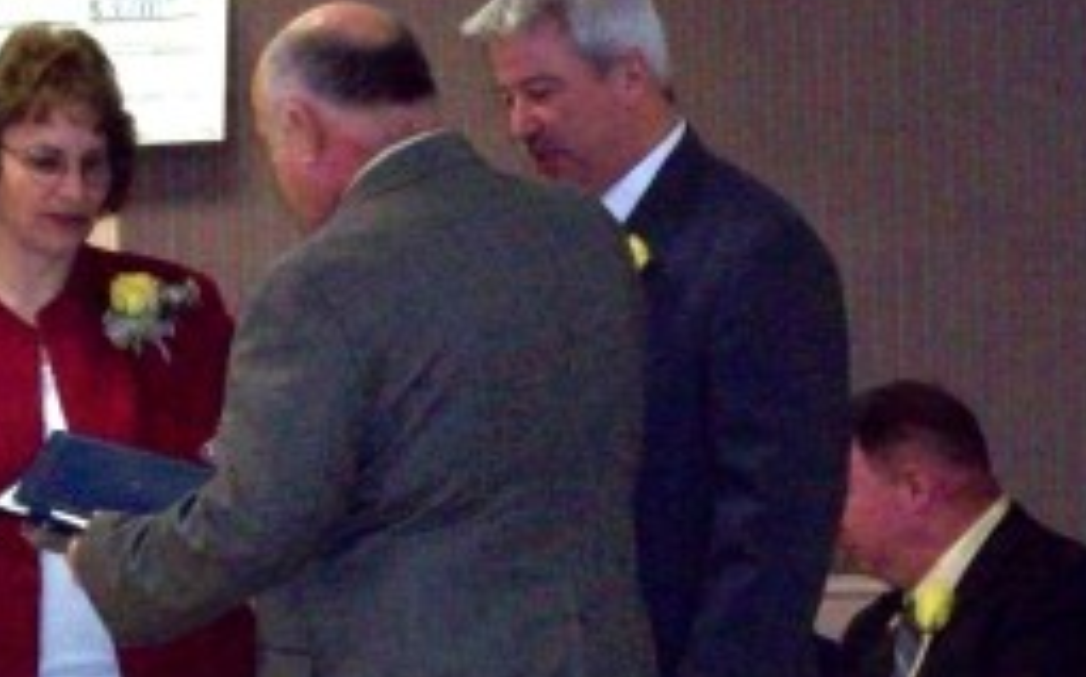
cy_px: 485
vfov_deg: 5.3
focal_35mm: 245
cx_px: 375
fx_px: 7246
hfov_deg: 8.6
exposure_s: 1/80.3
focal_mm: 15.3
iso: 200
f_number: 4.7
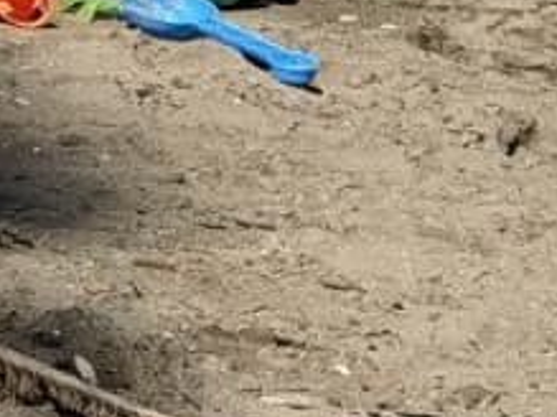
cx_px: -1063
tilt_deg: -6.3
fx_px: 5645
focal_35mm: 351
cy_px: -992
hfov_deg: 5.3
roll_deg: +0.1
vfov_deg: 4.0
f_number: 1.78
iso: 64
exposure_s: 1/7143
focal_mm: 6.76
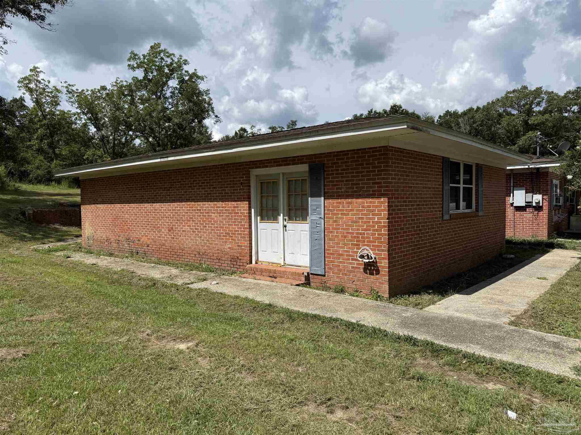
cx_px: 290
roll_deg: +0.5
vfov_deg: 56.8
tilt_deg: -1.4
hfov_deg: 71.6
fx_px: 403
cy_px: 218
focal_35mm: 24
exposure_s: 1/6711
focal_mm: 6.76
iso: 80
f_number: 1.78
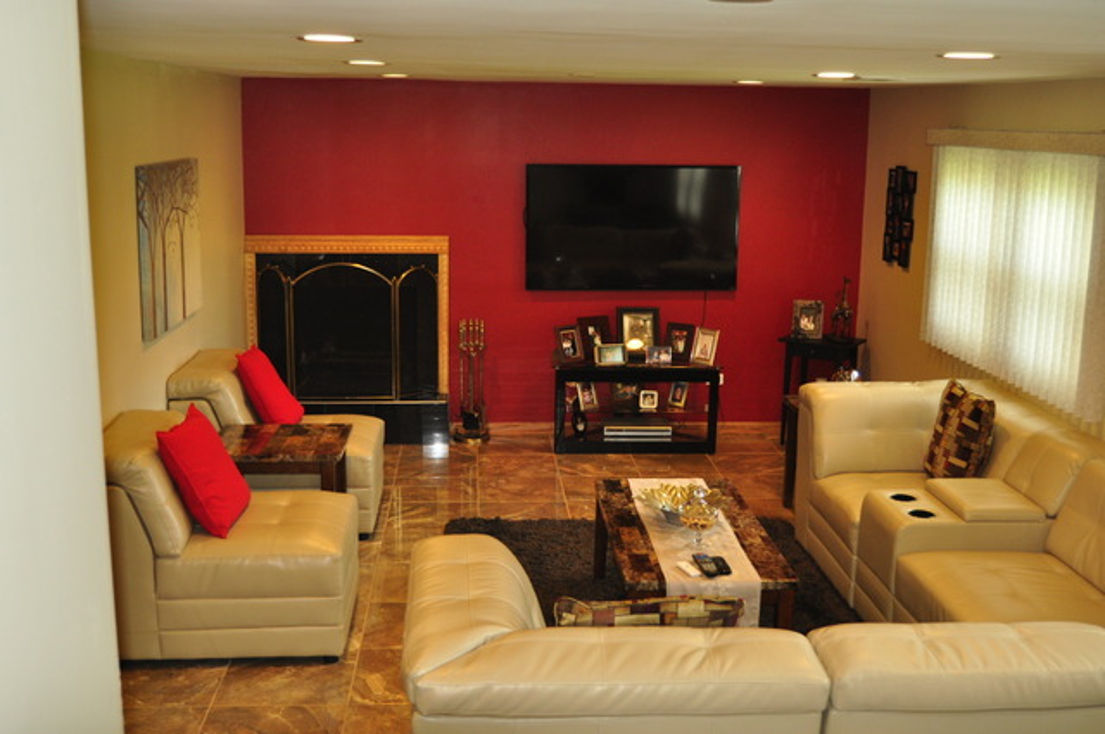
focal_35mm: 39
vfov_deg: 34.1
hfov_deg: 49.6
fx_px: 1196
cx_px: 552
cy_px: 367
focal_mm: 26
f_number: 4
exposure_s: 1/80
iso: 800
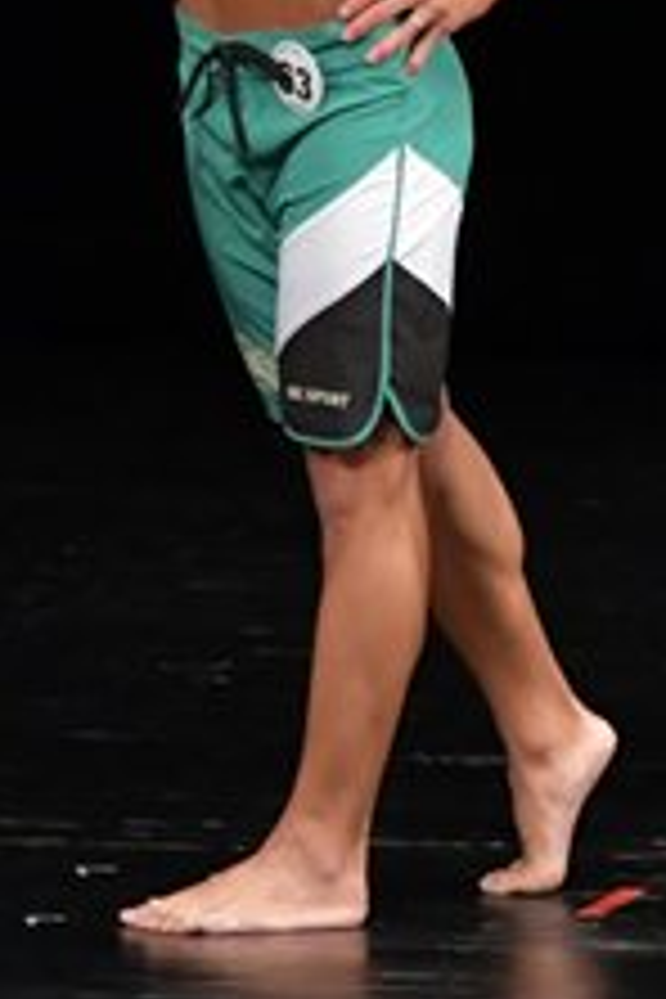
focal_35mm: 839
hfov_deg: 1.6
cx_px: 1010
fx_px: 23280
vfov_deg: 2.5
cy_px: -32
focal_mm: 160
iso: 3200
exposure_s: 1/400
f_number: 5.6
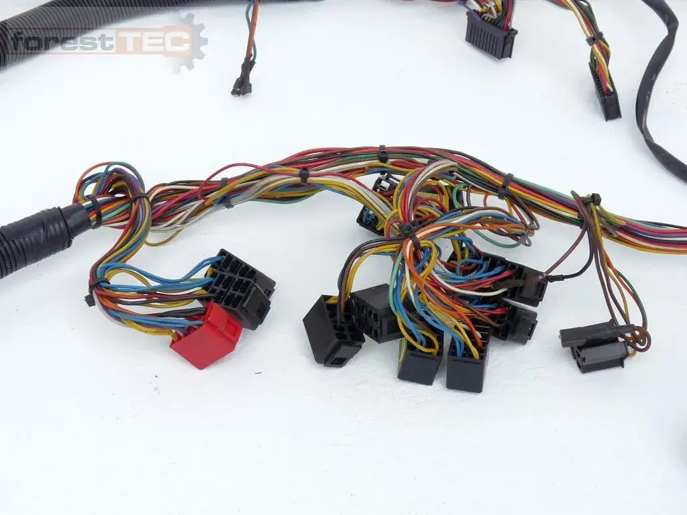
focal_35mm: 76
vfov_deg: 19.4
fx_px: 1508
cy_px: 258
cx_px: 344
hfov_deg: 25.7
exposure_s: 1/125
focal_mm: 9.8
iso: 100
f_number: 4
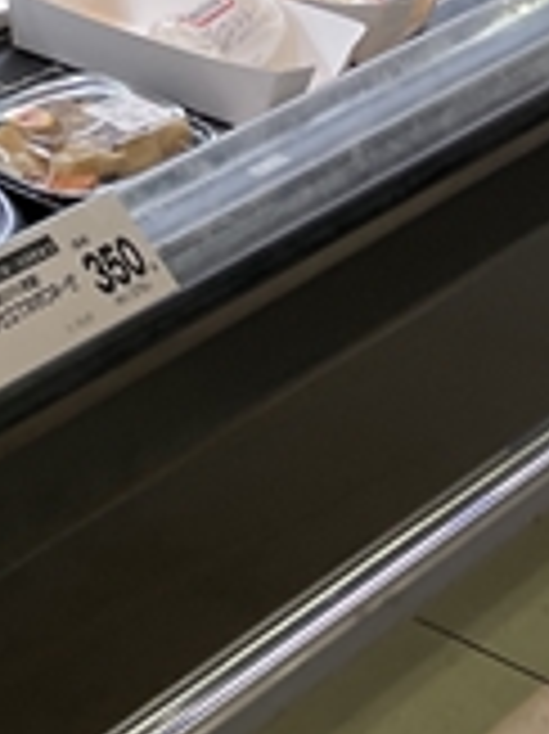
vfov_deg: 15.0
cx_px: -738
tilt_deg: -21.2
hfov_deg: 10.2
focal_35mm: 128
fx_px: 2710
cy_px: -63
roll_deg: -4.6
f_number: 1.6
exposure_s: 1/141
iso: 32
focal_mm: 4.2
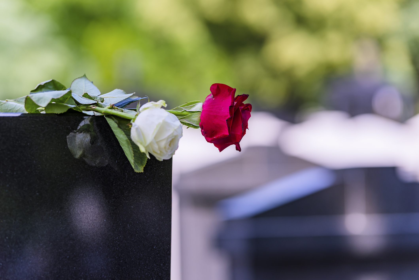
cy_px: 140
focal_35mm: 135
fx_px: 1572
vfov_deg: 10.2
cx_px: 210
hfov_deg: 15.2
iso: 250
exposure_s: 1/640
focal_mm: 135
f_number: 4.5
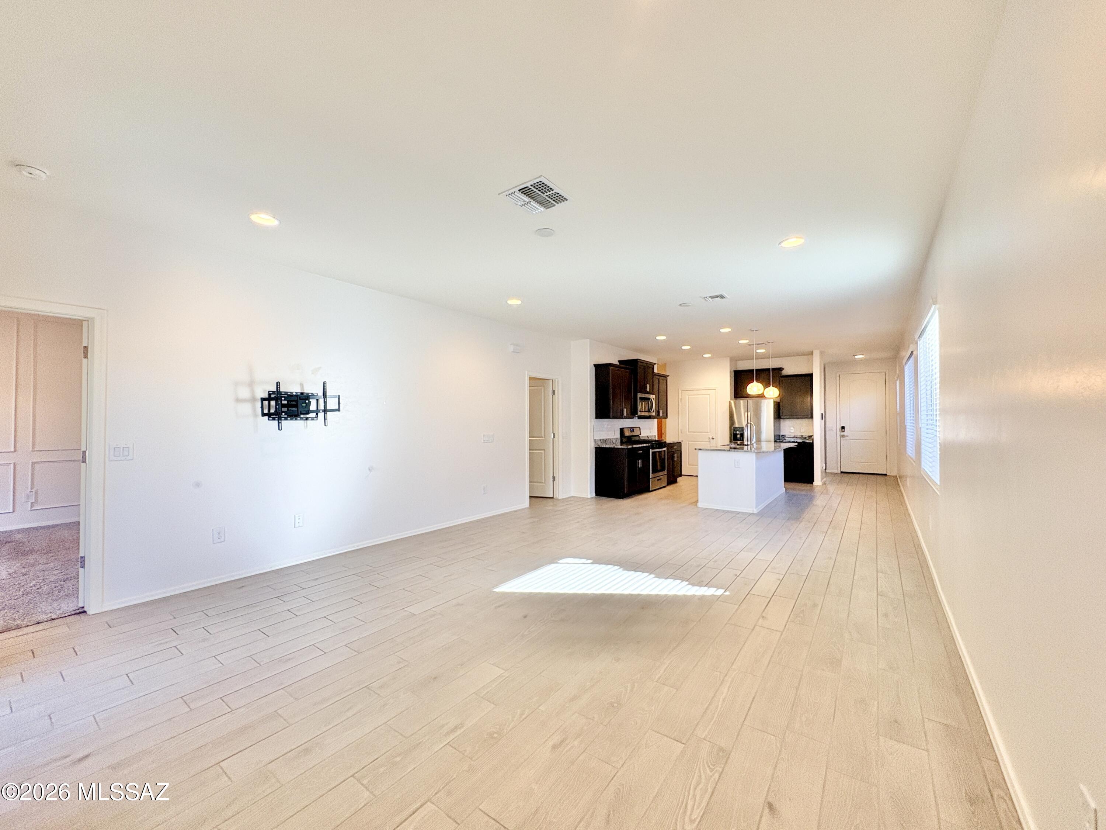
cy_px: 415
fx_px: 447
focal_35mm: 14
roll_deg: +0.4
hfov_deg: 102.1
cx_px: 553
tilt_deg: +1.2
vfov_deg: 85.7
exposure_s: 1/120
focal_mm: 2.22
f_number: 2.2
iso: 125
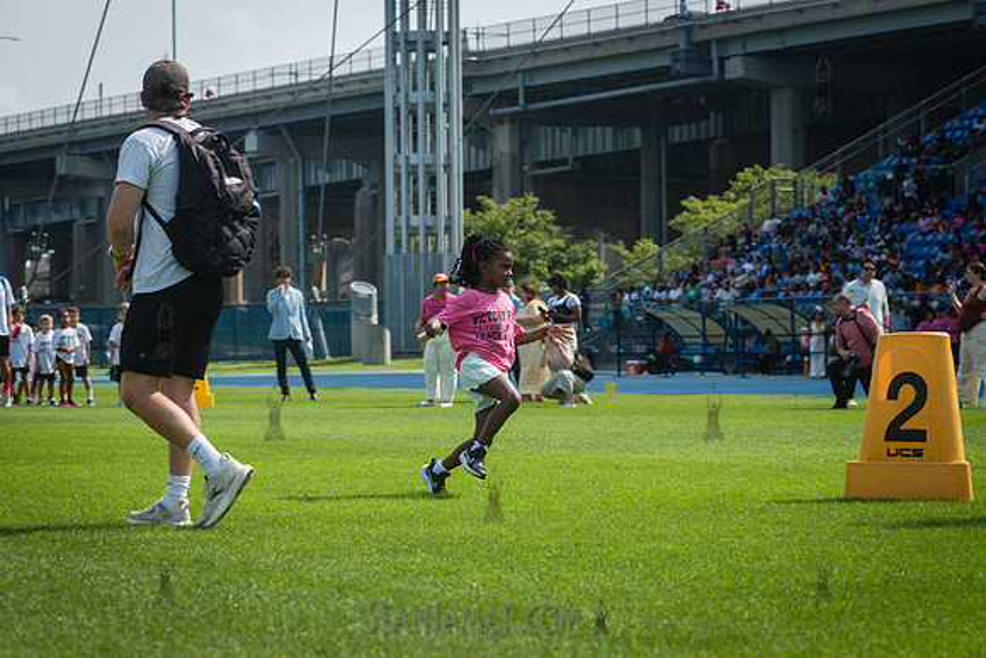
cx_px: 493
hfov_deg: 19.0
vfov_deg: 12.7
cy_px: 329
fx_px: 2945
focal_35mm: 107
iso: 160
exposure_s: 1/640
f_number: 5.6
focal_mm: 105
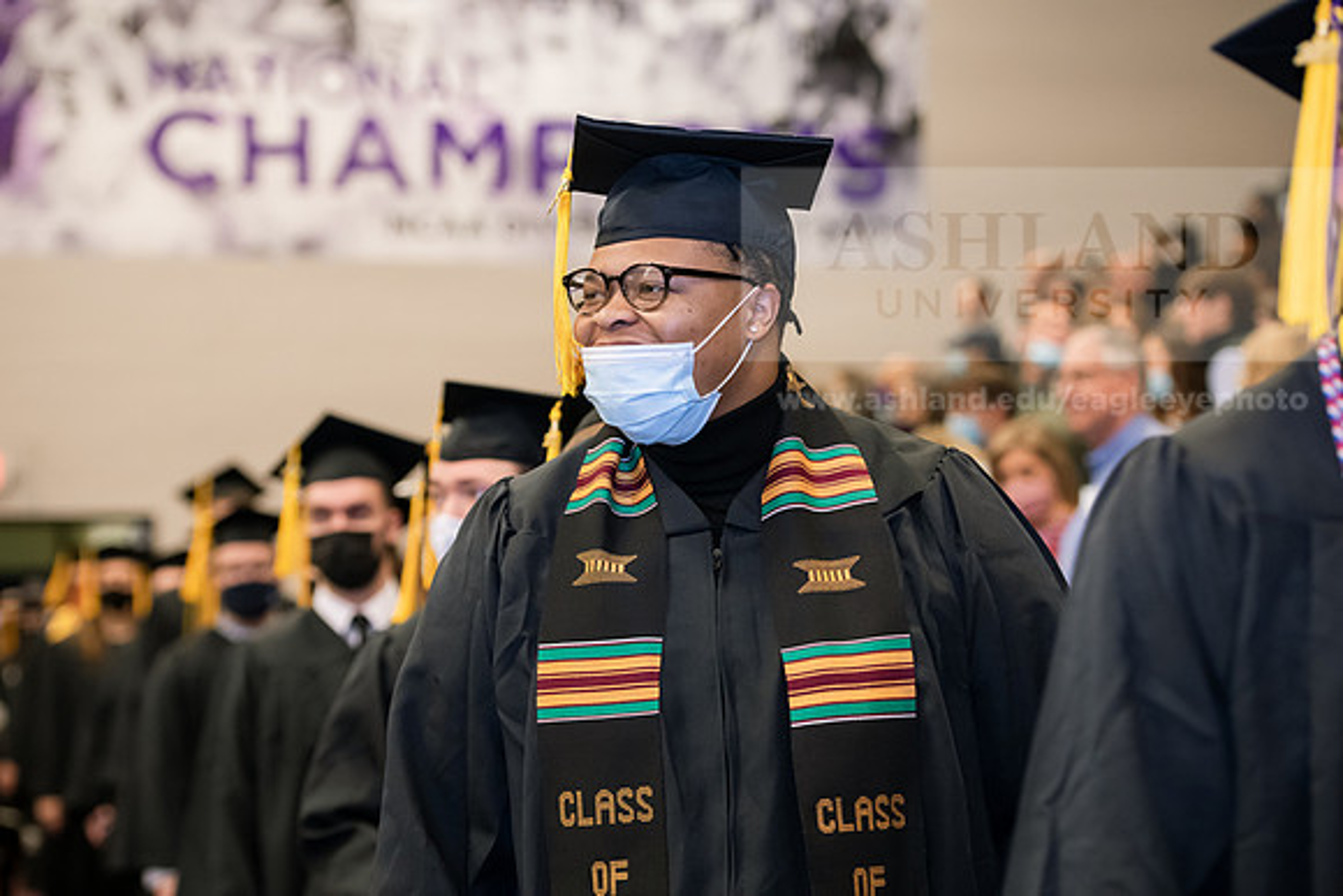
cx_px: 672
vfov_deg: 14.9
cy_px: 448
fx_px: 3433
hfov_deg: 22.1
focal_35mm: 92
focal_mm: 92
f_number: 3.5
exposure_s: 1/200
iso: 1600
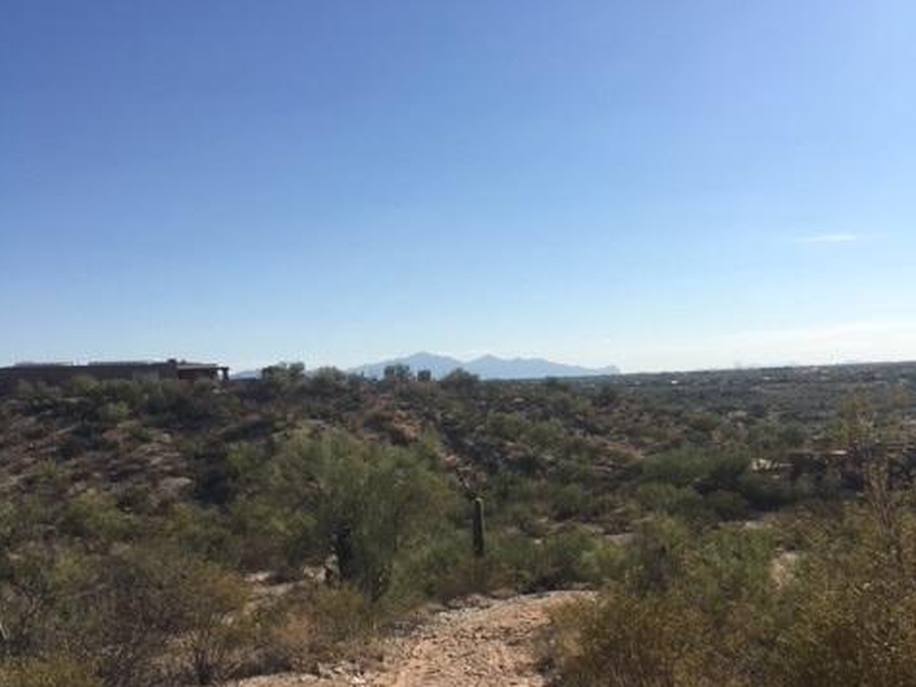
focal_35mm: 39
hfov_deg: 47.9
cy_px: 473
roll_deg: +3.8
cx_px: 456
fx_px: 1032
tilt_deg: -4.4
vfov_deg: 36.3
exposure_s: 1/2262
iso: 25
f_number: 2.2
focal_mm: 4.15
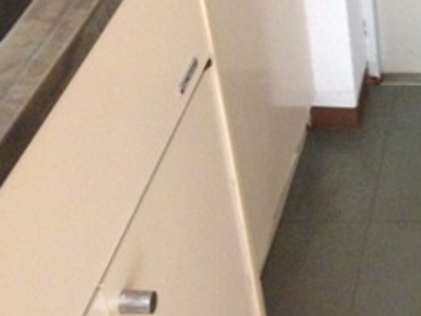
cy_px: 85
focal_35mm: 91
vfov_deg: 16.2
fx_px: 1107
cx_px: 504
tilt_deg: -35.2
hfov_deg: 20.2
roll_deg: +0.7
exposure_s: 1/20
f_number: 2.4
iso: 400
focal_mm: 4.12
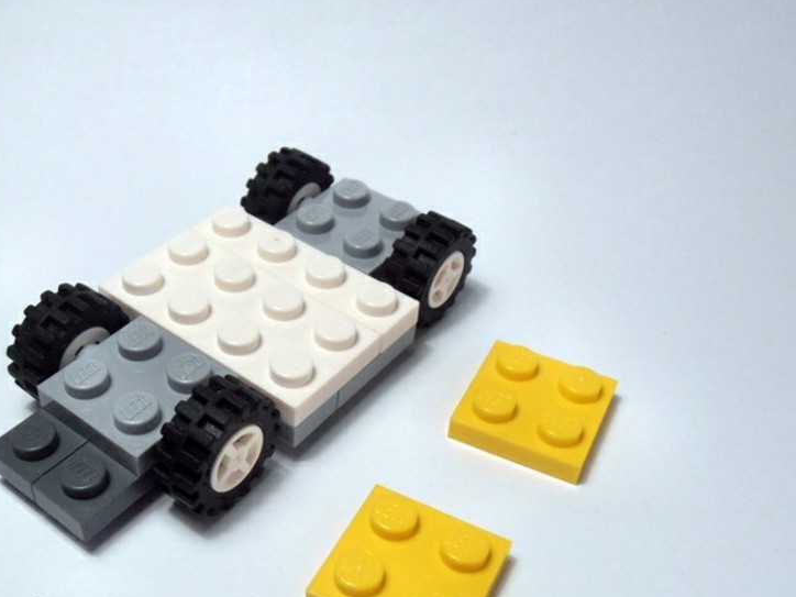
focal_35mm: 46
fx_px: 1058
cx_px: 306
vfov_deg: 31.4
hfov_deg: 41.0
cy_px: 366
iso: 80
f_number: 3.9
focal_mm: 6.61
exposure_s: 1/125
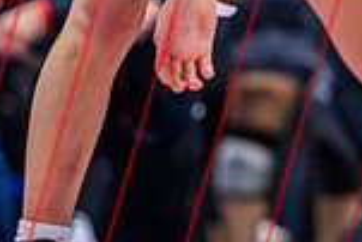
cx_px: 423
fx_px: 5767
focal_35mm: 573
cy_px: -16
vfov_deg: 2.4
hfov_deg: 3.6
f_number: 2.8
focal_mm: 120
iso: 4000
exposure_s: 1/800
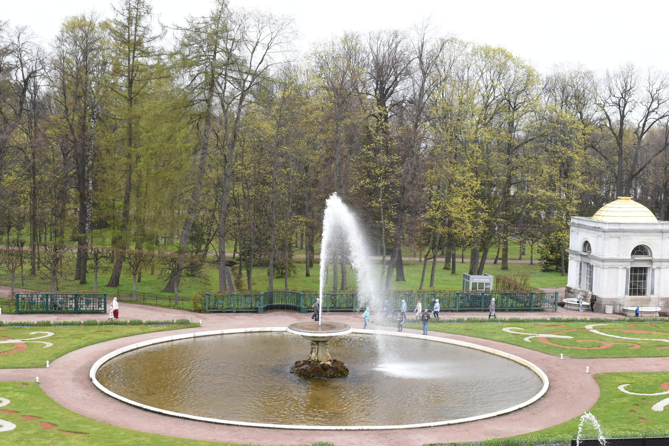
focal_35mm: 52
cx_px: 334
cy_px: 223
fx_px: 976
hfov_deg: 37.8
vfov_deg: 25.8
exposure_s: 1/320
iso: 800
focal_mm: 35
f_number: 11
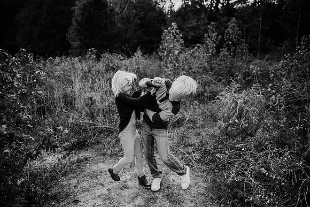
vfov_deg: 53.2
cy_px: 104
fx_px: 207
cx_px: 155
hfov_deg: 73.7
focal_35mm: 24
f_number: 2.5
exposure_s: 1/1000
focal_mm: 24
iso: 200
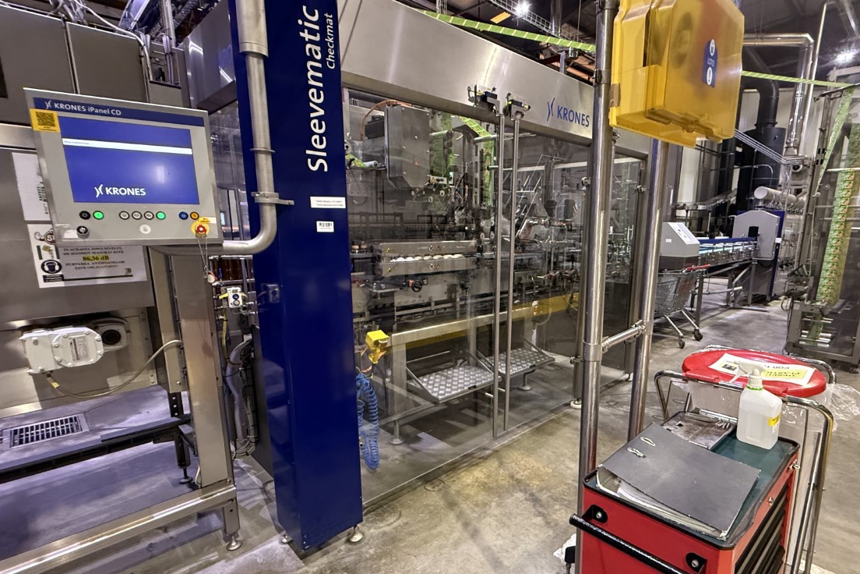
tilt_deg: -11.7
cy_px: 319
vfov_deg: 64.4
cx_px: 492
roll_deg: -1.4
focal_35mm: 19
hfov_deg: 86.3
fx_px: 454
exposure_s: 1/50
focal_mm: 2.22
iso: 800
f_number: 2.2
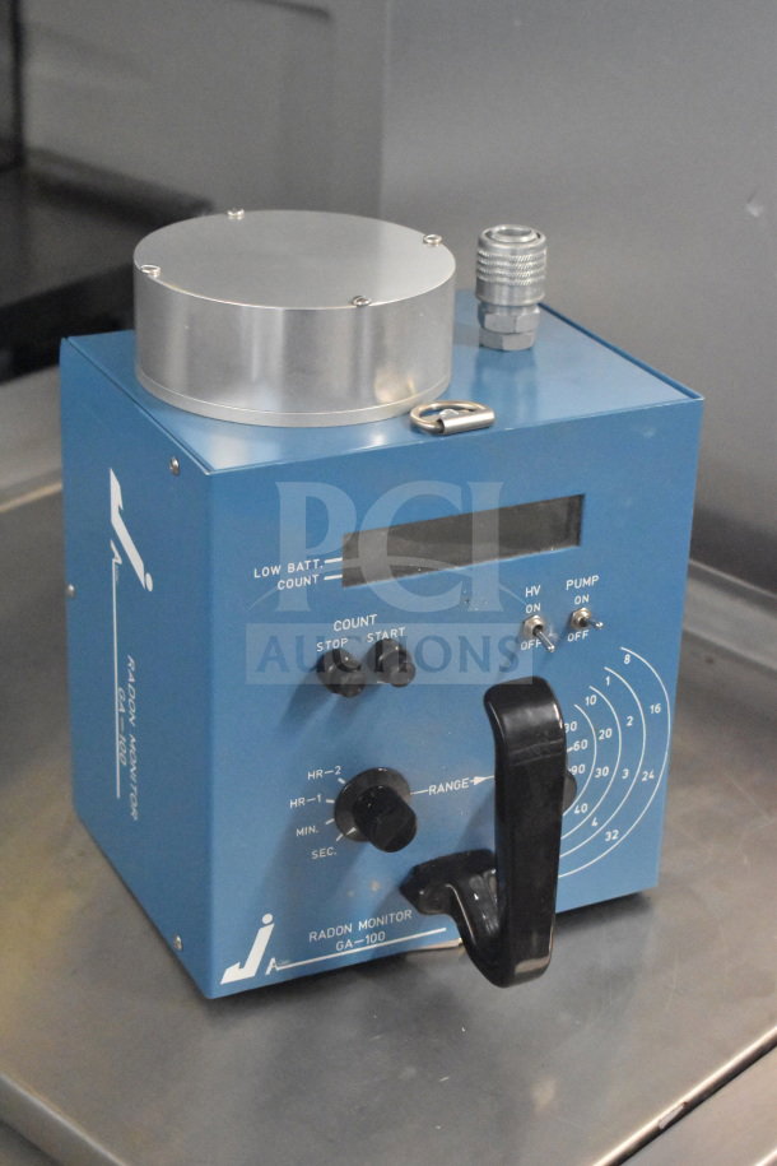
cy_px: 583
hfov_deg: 18.9
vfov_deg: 28.1
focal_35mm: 72
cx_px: 388
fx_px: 2331
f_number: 5.3
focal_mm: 48
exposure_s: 1/80
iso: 12800
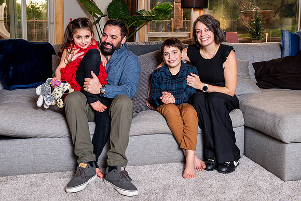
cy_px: 74
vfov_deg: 27.9
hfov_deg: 41.0
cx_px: 135
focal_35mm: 48
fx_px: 402
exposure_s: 1/200
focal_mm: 38
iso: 500
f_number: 5
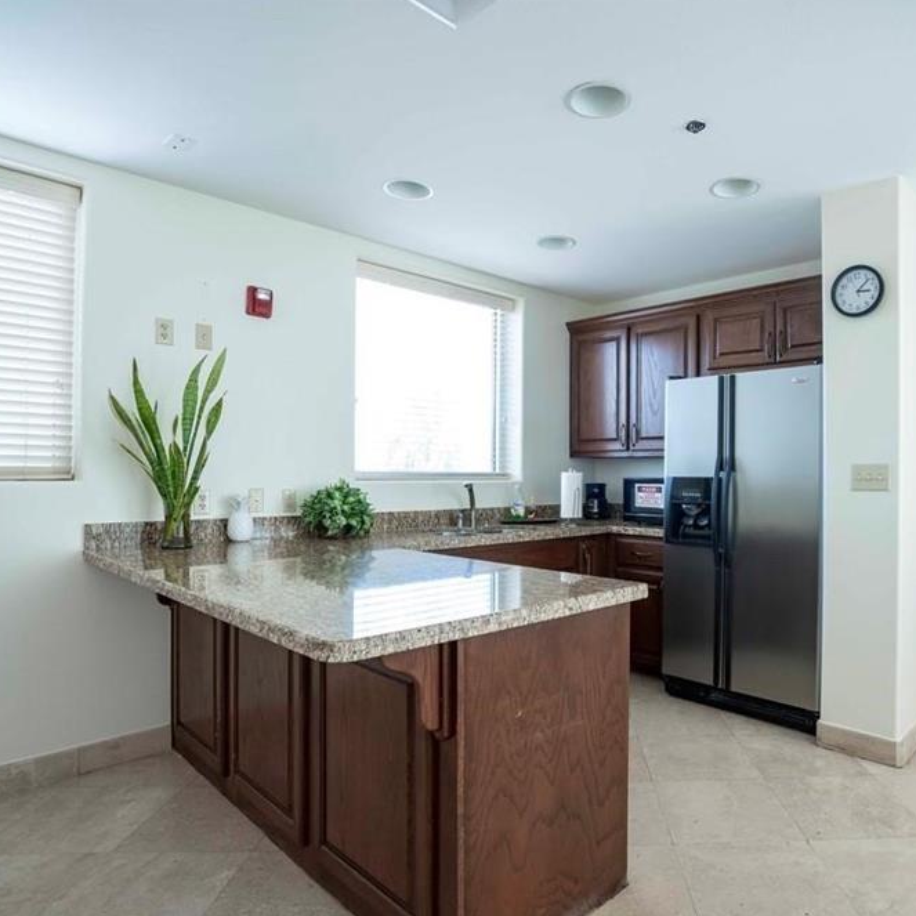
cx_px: 582
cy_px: 461
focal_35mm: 21
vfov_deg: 72.1
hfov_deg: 70.8
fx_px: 629
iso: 500
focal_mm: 16
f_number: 11
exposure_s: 1/20
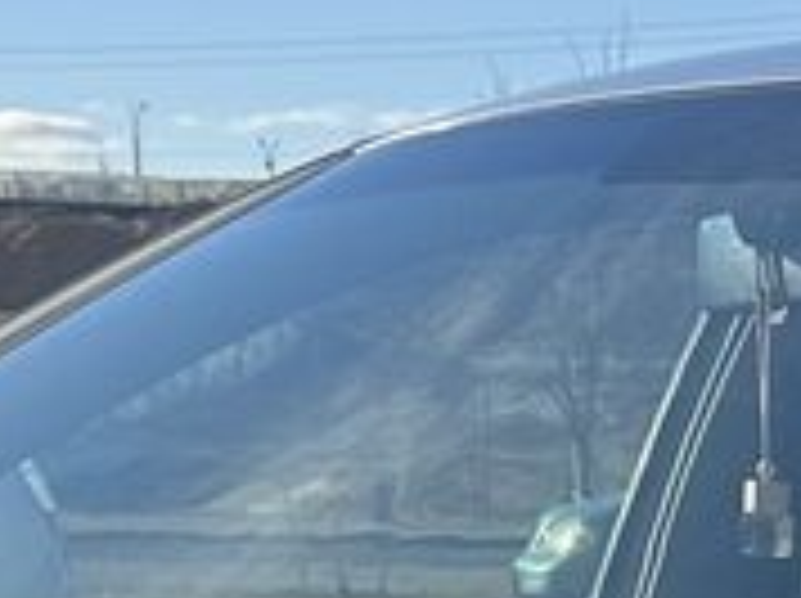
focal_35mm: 162
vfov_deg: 8.4
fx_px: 3744
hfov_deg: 12.0
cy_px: 1430
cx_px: 932
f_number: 1.78
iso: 80
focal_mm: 6.86
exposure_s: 1/2591
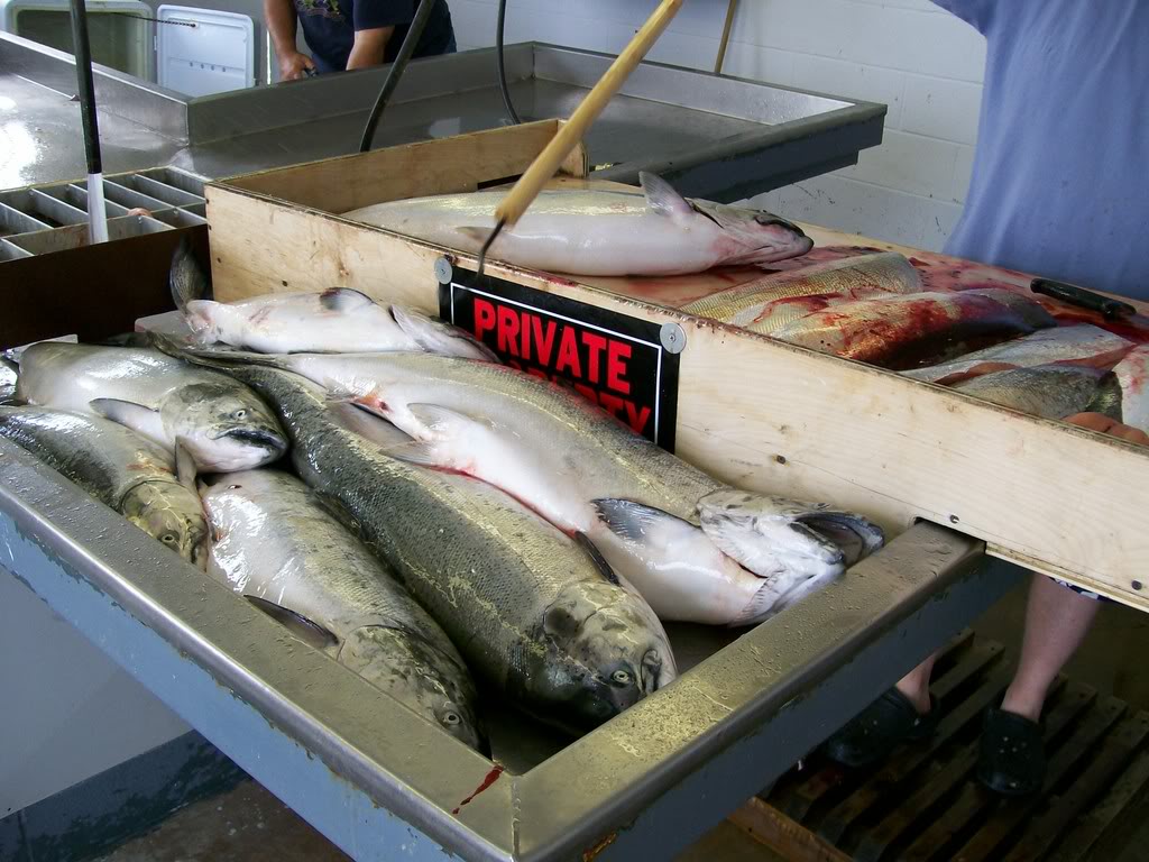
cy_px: 431
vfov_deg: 39.7
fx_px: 1195
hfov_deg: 51.4
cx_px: 574
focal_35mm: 36
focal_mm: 6
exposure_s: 1/99.3
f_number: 2.7
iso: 80
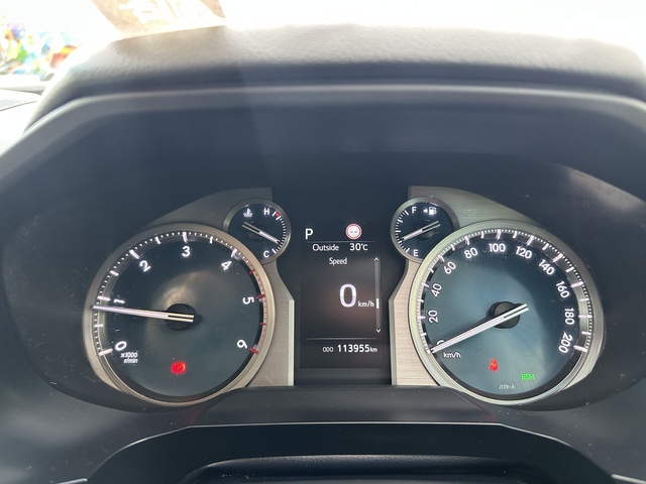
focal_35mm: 24
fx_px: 448
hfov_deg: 71.6
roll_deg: +3.4
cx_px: 323
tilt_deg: -20.1
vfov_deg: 56.8
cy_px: 242
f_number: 1.78
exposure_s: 1/110
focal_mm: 6.86
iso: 250
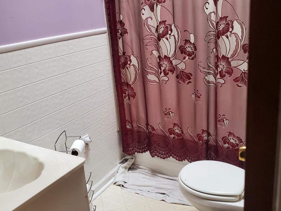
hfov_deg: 52.6
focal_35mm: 35
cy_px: 101
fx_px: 284
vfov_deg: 40.7
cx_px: 140
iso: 400
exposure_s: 1/40
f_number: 1.5
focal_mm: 4.3
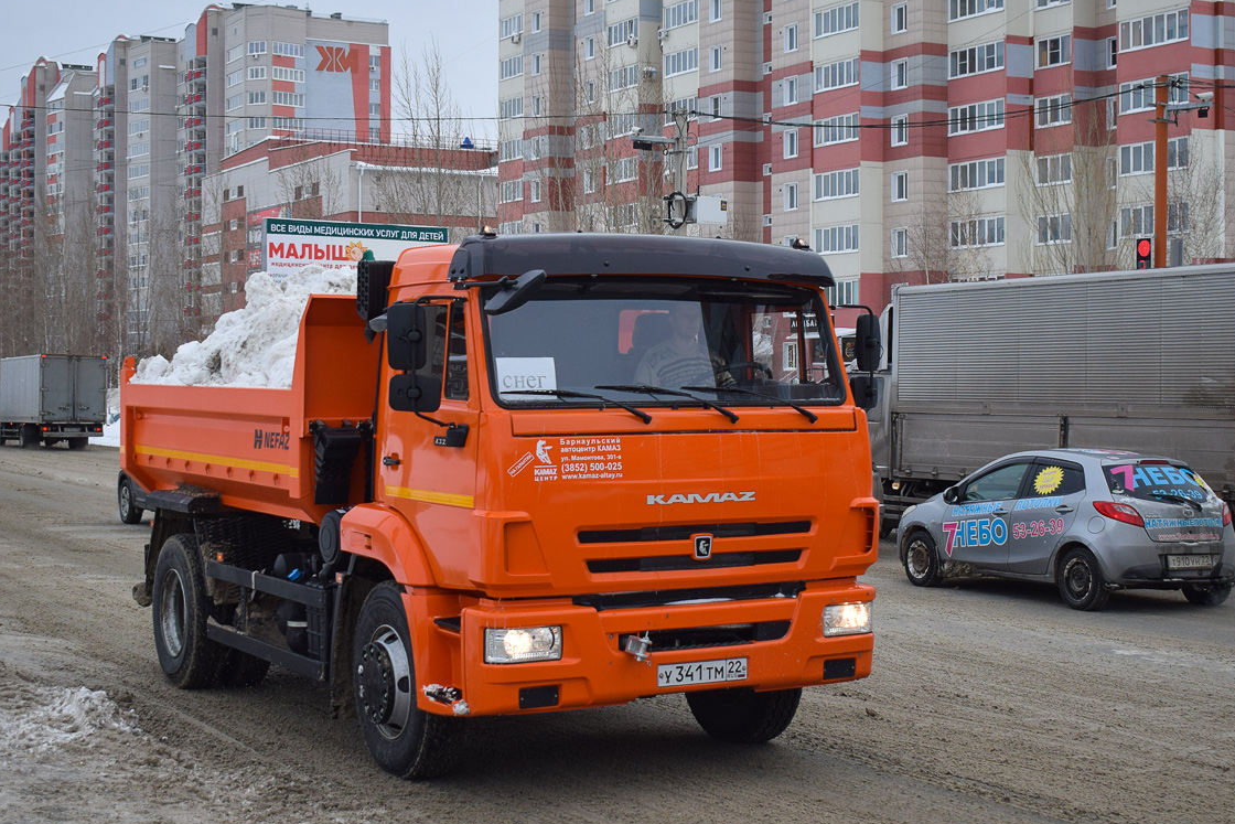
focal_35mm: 45
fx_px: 1544
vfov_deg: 29.9
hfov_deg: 43.6
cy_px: 397
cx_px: 590
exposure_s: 1/800
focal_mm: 28
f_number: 6.3
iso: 400
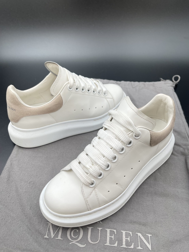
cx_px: 94
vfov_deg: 67.3
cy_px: 126
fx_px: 189
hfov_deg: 53.1
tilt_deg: -48.6
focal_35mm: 26
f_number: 1.6
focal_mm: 5.1
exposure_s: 1/271
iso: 32
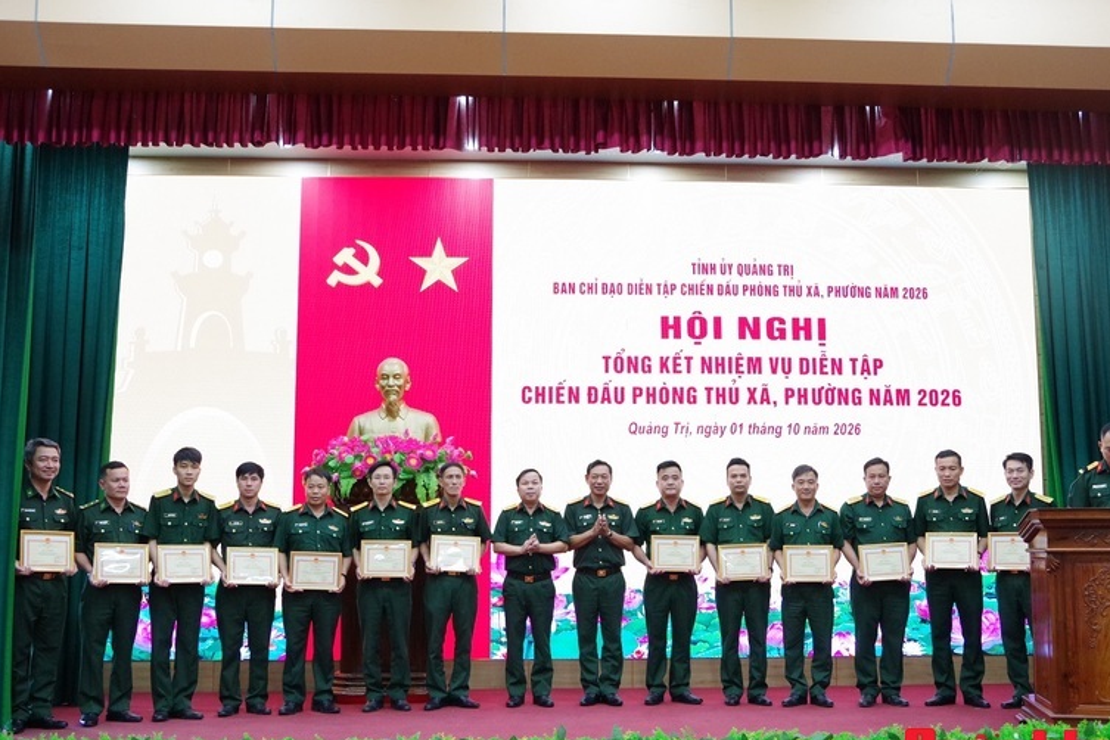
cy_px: 406
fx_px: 1079
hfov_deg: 54.4
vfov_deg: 37.8
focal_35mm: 35
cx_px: 591
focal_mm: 21
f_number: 5
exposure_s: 1/80
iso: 3200
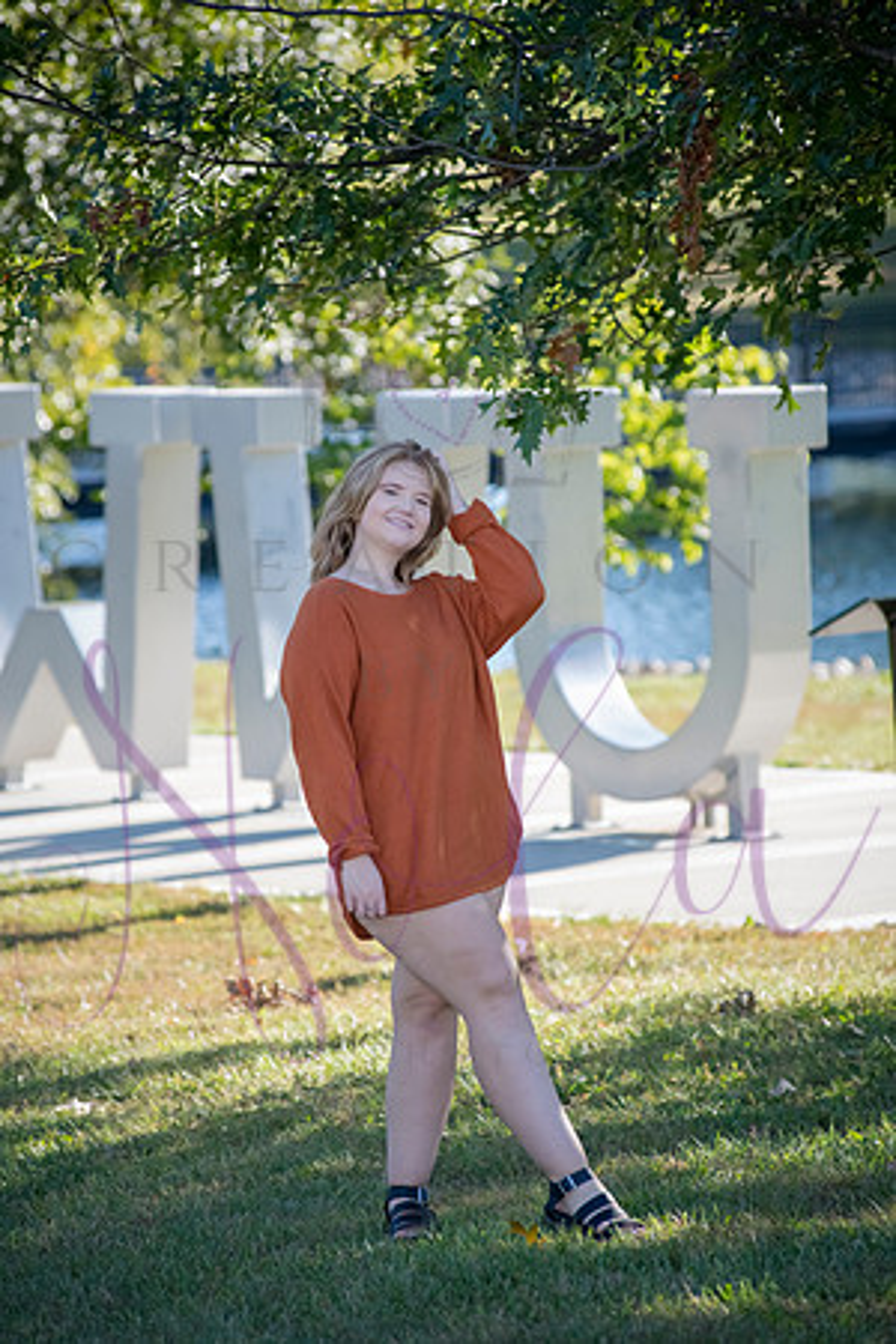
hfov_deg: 6.9
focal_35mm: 200
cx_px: 448
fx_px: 7466
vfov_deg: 10.3
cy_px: 672
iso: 800
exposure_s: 1/640
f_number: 5.6
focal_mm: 200
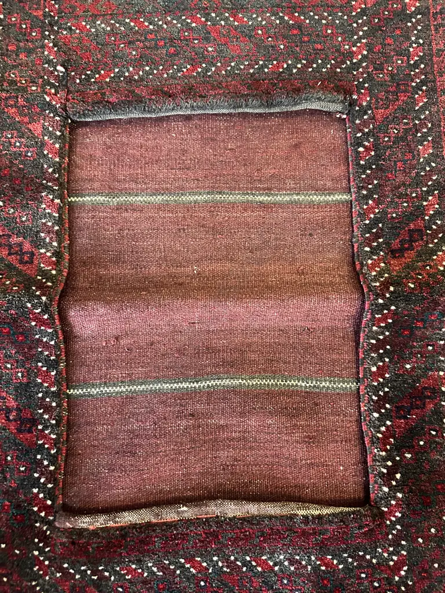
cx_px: 222
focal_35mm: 24
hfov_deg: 56.8
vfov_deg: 71.6
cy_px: 296
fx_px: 411
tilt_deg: -82.5
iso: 800
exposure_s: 1/50
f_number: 1.78
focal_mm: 6.86
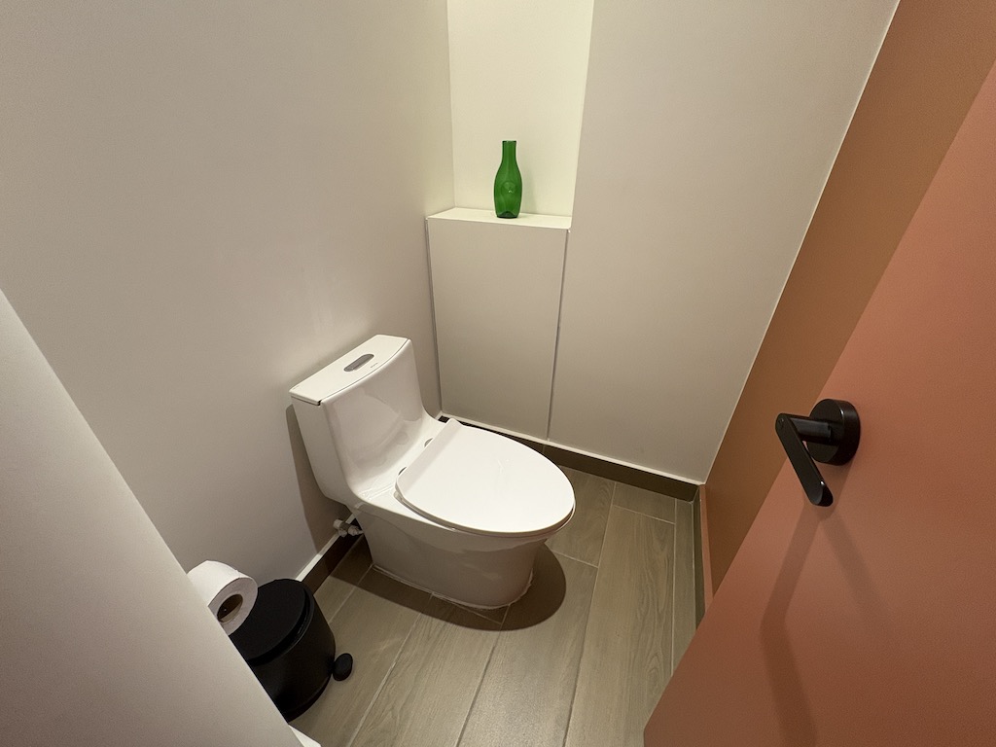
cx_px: 498
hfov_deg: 102.1
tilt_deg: -32.2
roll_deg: -0.2
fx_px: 403
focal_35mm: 14
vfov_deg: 85.7
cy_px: 374
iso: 250
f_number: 2.2
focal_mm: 2.22
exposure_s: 1/120
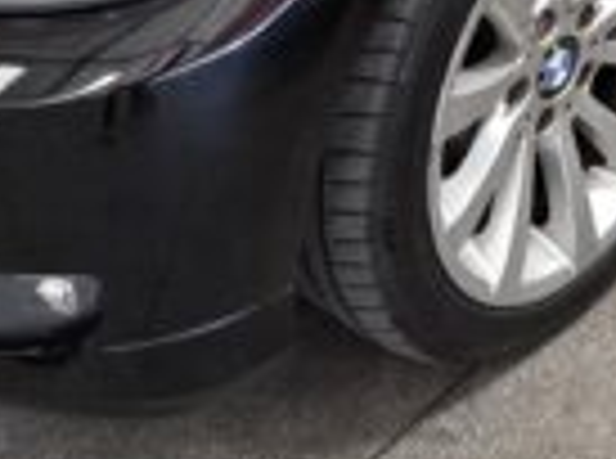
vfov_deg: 15.2
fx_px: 1580
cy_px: -241
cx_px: 434
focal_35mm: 89
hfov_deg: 21.9
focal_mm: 5.4
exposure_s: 1/120
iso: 160
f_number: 1.8
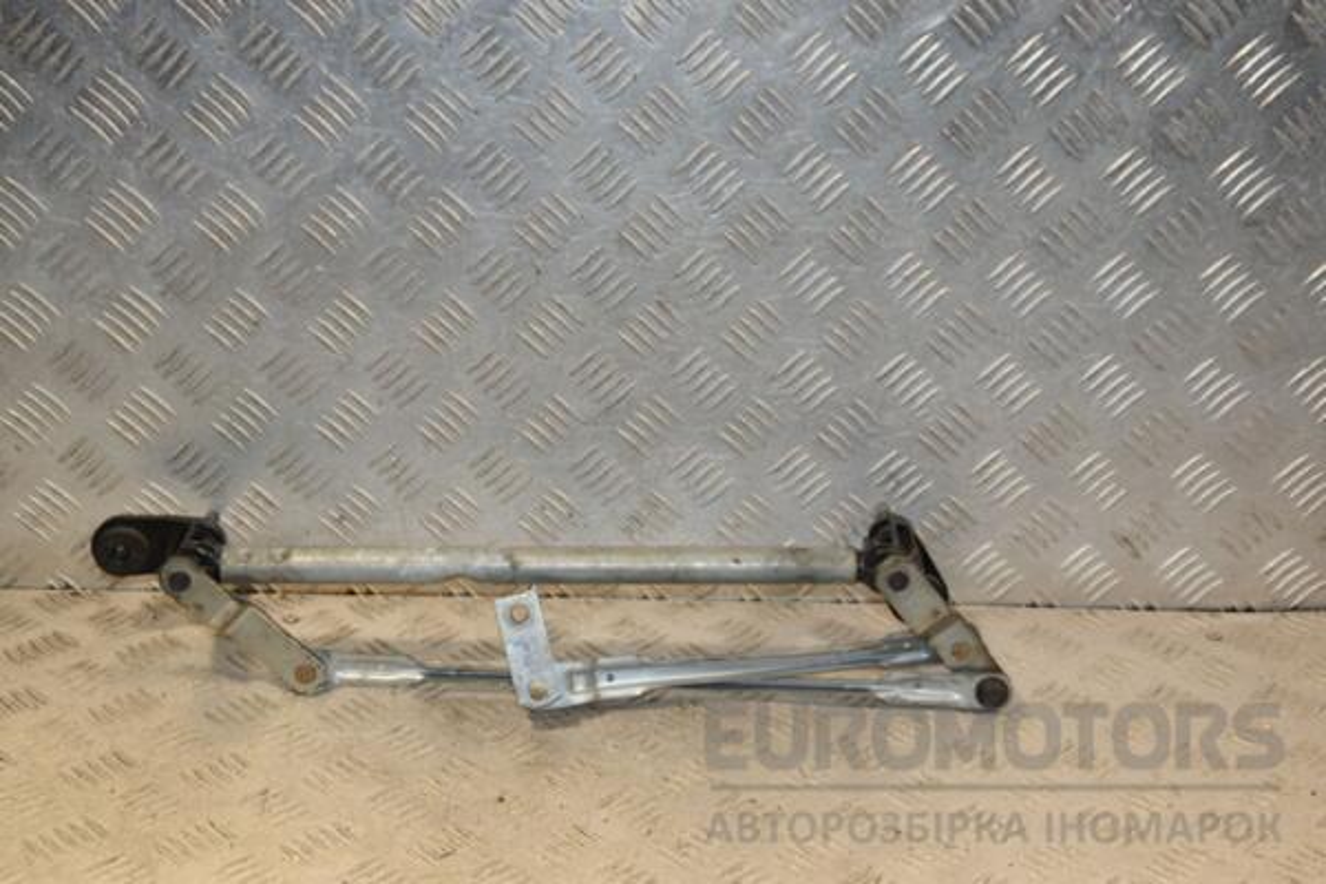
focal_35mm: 57
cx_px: 663
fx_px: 2099
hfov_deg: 35.1
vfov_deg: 23.8
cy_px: 442
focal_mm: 38
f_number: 7.1
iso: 800
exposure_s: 1/200
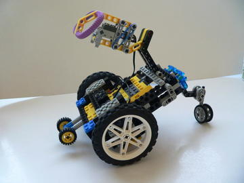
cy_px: 92
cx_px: 122
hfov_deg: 51.4
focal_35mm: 36
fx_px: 254
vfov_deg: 39.7
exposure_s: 1/60
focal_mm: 6
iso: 200
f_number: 2.8
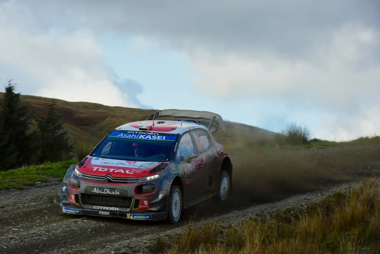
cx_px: 190
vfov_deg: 6.9
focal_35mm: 200
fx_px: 2111
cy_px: 127
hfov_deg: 10.3
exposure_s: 1/500
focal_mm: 200
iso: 1600
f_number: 14
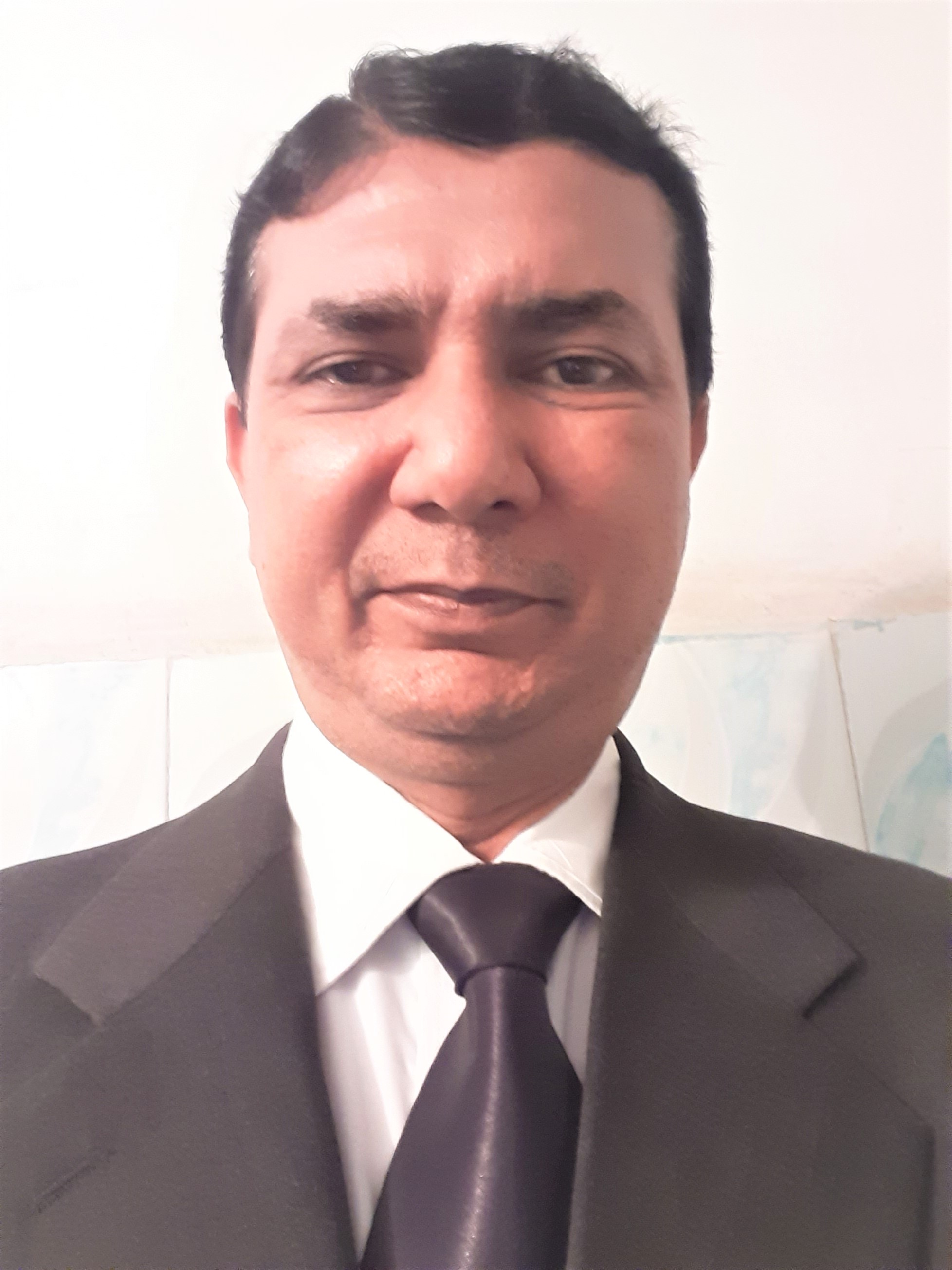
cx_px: 476
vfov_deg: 58.4
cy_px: 635
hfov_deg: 45.4
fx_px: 1137
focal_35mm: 31
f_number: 2
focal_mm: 2.61
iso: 400
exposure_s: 1/11
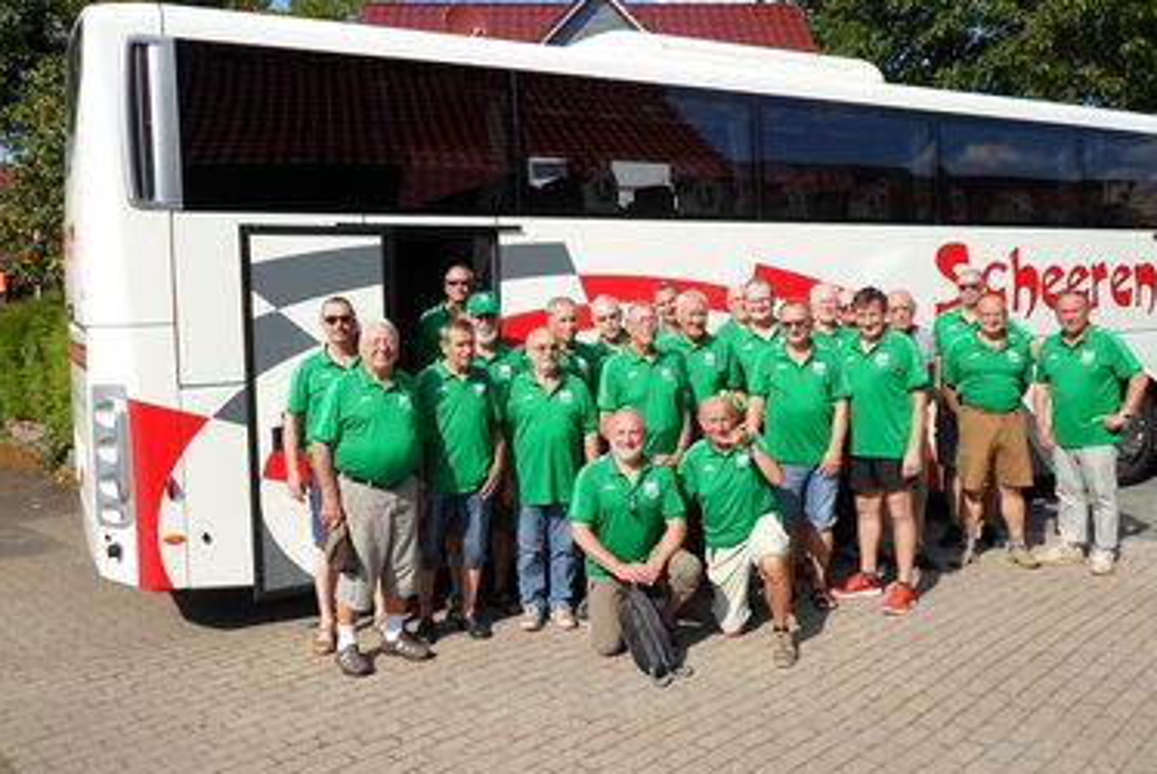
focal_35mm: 30
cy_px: 362
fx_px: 965
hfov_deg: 61.9
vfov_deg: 43.7
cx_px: 563
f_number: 2.6
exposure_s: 1/1500
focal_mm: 4.9
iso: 80
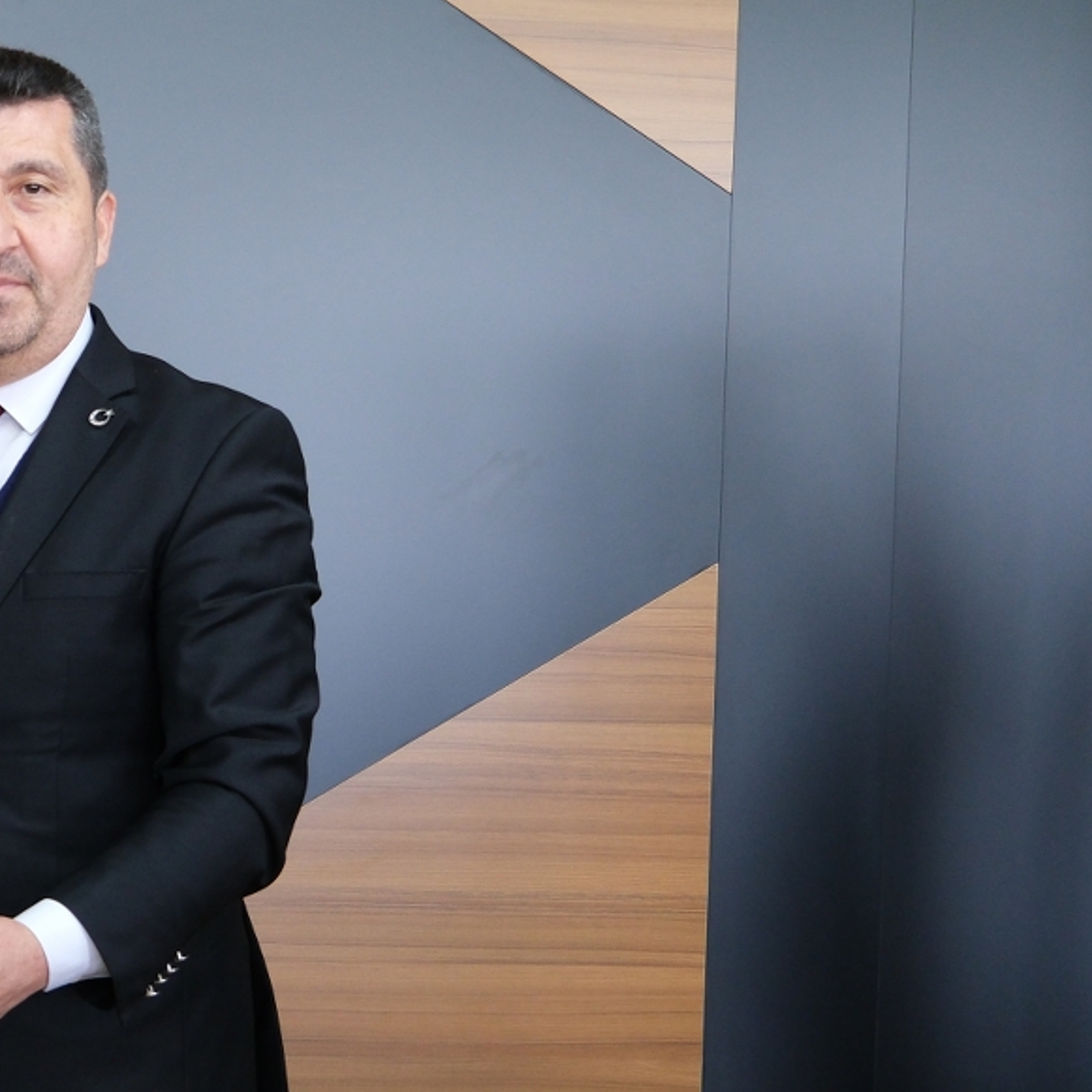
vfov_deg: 20.9
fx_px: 2962
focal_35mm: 83
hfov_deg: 19.4
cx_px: -301
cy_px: 539
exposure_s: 1/50
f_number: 4
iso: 1250
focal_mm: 23.5
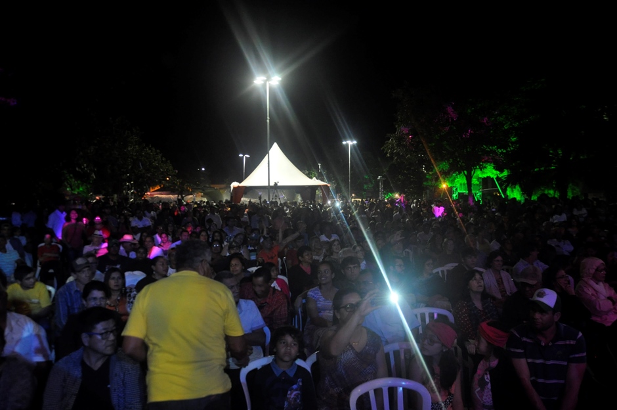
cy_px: 205
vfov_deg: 47.8
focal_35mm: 27
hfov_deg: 67.5
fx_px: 462
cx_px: 308
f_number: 3.5
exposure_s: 1/30
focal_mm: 18
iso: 1250
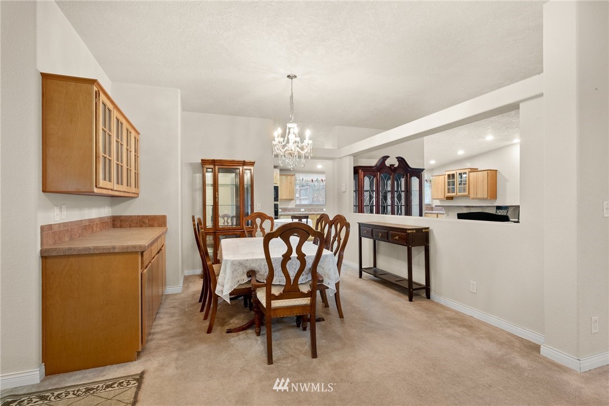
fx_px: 288
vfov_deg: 70.5
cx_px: 304
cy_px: 203
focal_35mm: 17
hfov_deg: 93.3
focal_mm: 17
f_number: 8
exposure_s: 1
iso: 500
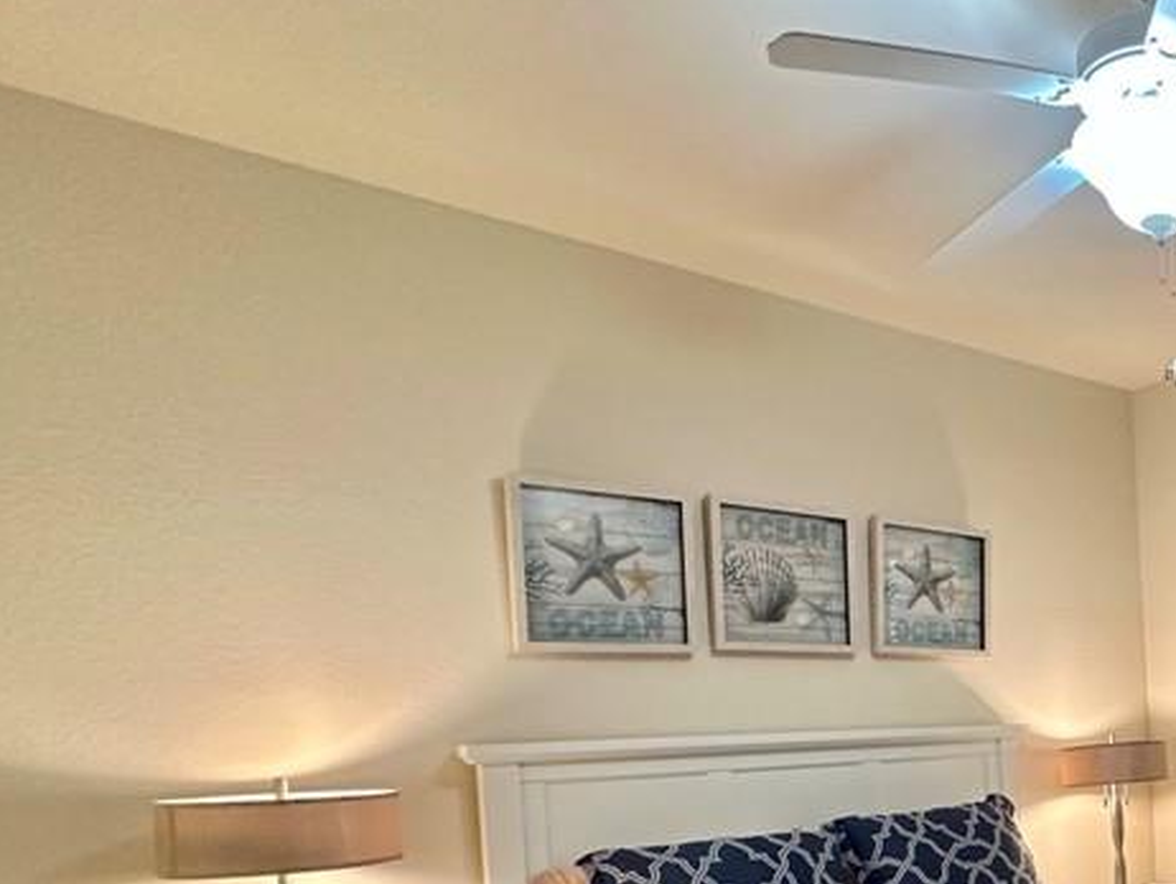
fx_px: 1054
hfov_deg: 47.5
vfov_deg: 42.4
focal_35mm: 31
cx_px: 1196
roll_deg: +2.6
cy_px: 764
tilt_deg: -3.2
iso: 320
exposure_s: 1/120
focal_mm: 2.22
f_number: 2.2
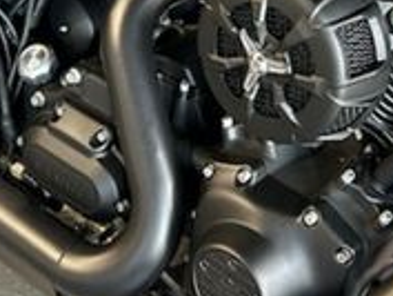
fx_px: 1068
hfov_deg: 20.8
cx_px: 178
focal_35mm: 94
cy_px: -20
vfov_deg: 15.4
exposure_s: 1/50
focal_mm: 5.7
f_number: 1.5
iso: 160
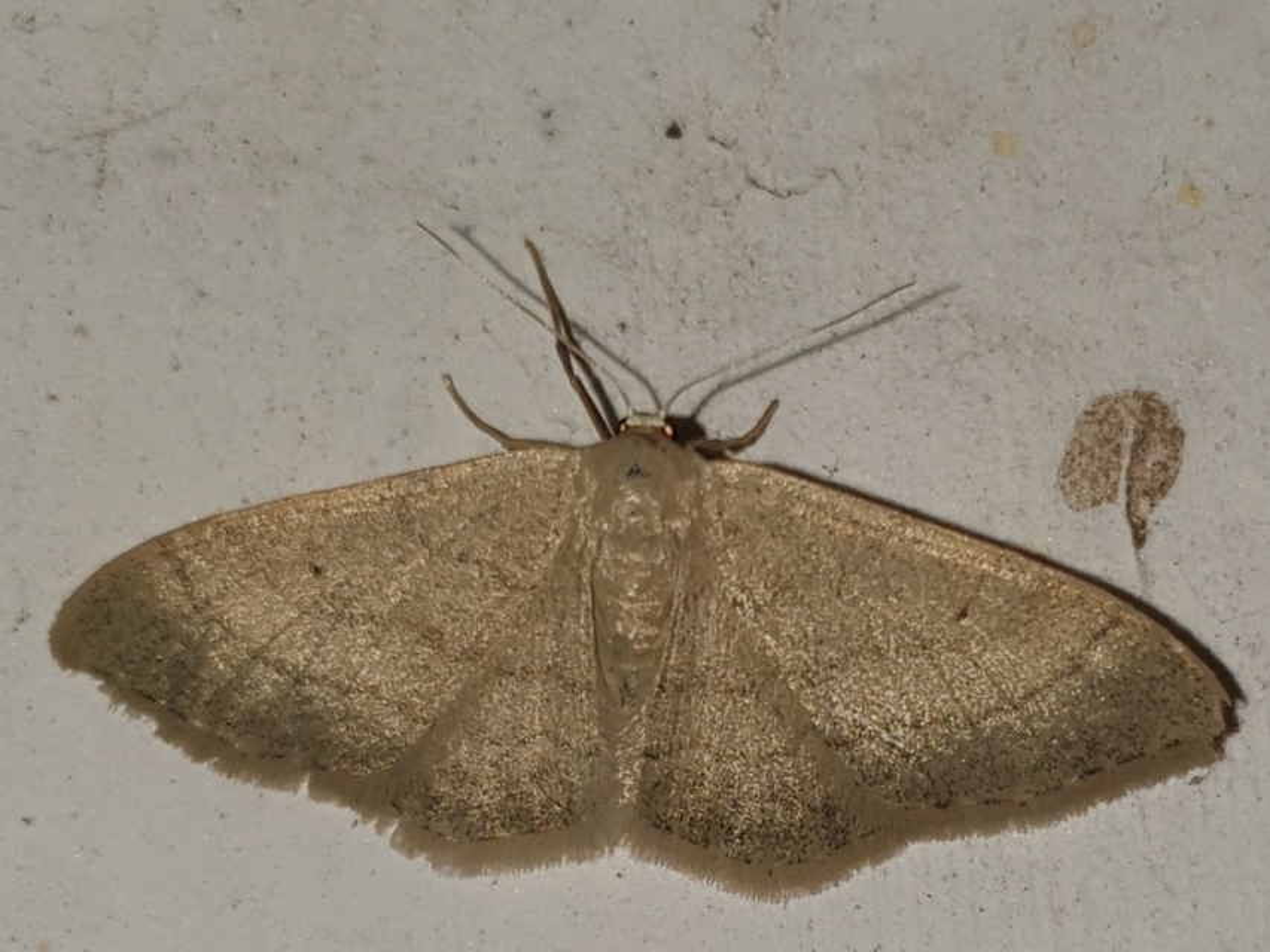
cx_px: 635
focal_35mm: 26
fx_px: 954
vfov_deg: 53.1
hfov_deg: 67.3
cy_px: 476
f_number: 1.5
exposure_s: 1/3636
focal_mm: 4.3
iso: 50
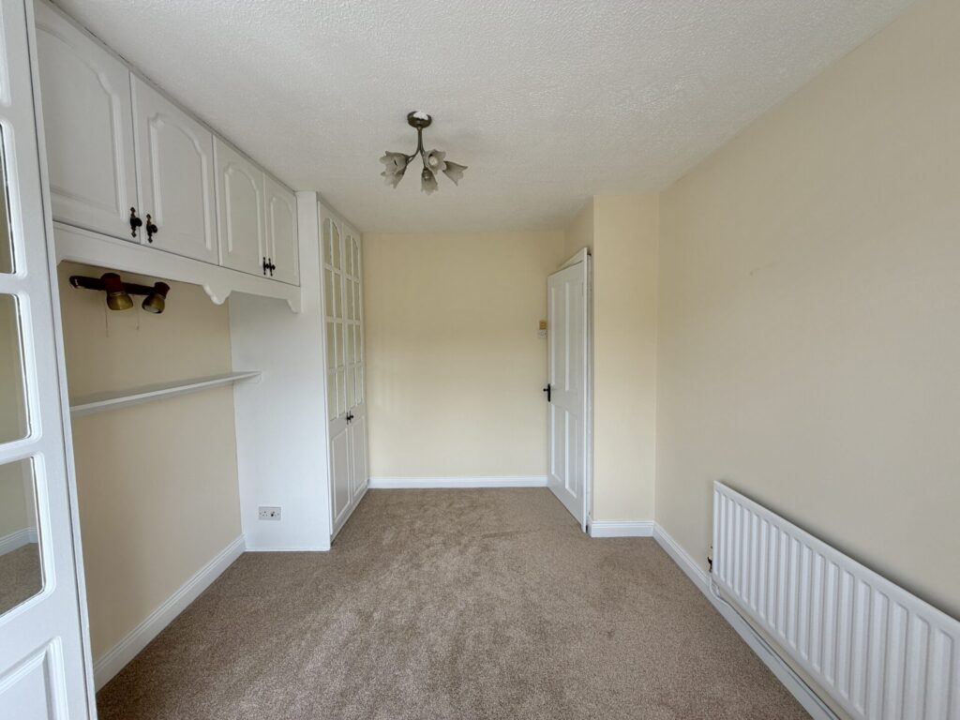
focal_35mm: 14
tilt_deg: -4.6
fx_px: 388
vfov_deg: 85.7
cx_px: 480
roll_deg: +0.8
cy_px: 360
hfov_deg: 102.1
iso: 40
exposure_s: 1/191
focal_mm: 2.22
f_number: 2.2
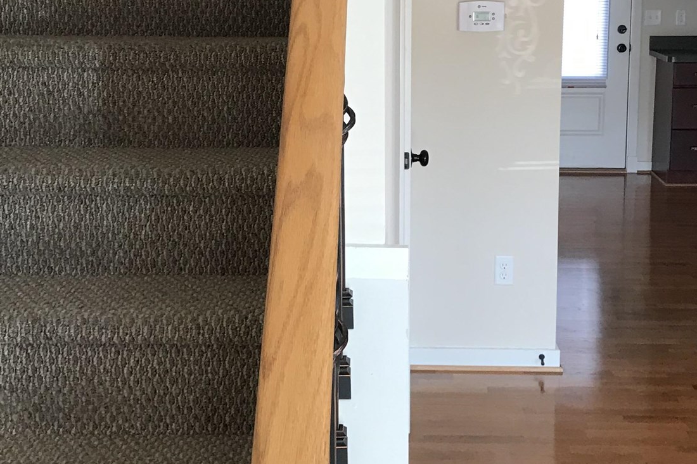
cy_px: 158
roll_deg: -0.8
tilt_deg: -7.3
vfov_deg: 22.2
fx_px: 1181
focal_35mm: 61
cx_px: 373
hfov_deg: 32.9
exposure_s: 1/30
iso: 25
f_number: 1.8
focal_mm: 3.99
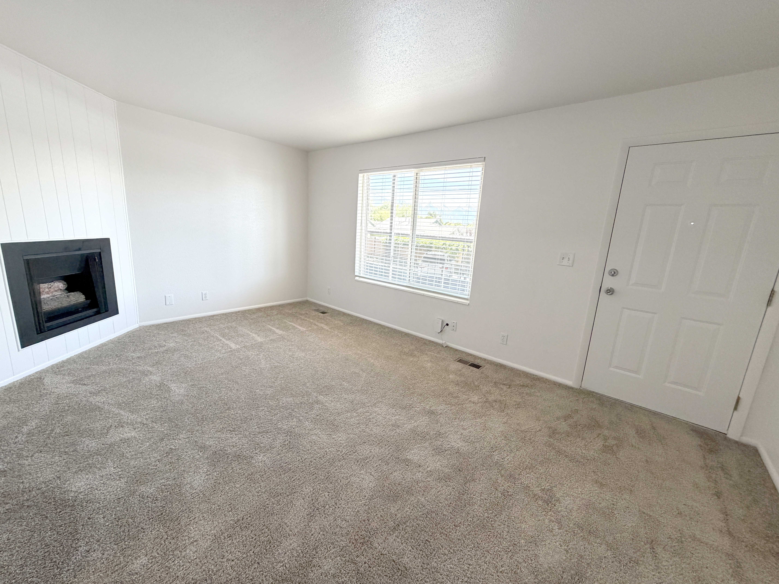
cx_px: 390
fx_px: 315
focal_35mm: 14
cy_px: 292
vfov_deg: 85.7
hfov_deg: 102.1
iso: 250
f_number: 2.2
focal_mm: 2.22
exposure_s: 1/121
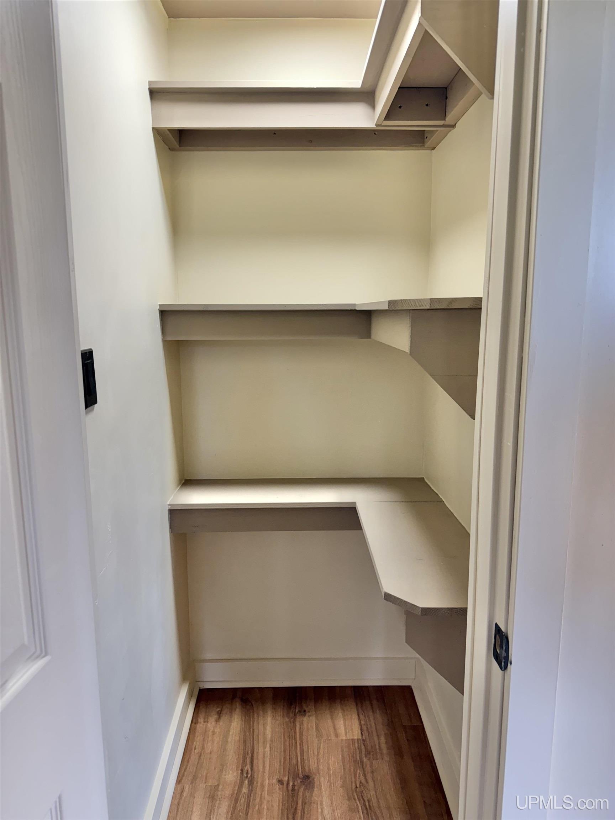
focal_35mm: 24
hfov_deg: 56.8
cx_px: 308
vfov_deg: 71.6
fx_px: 569
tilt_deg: -8.8
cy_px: 410
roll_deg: -0.1
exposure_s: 1/120
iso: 200
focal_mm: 6.76
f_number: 1.78
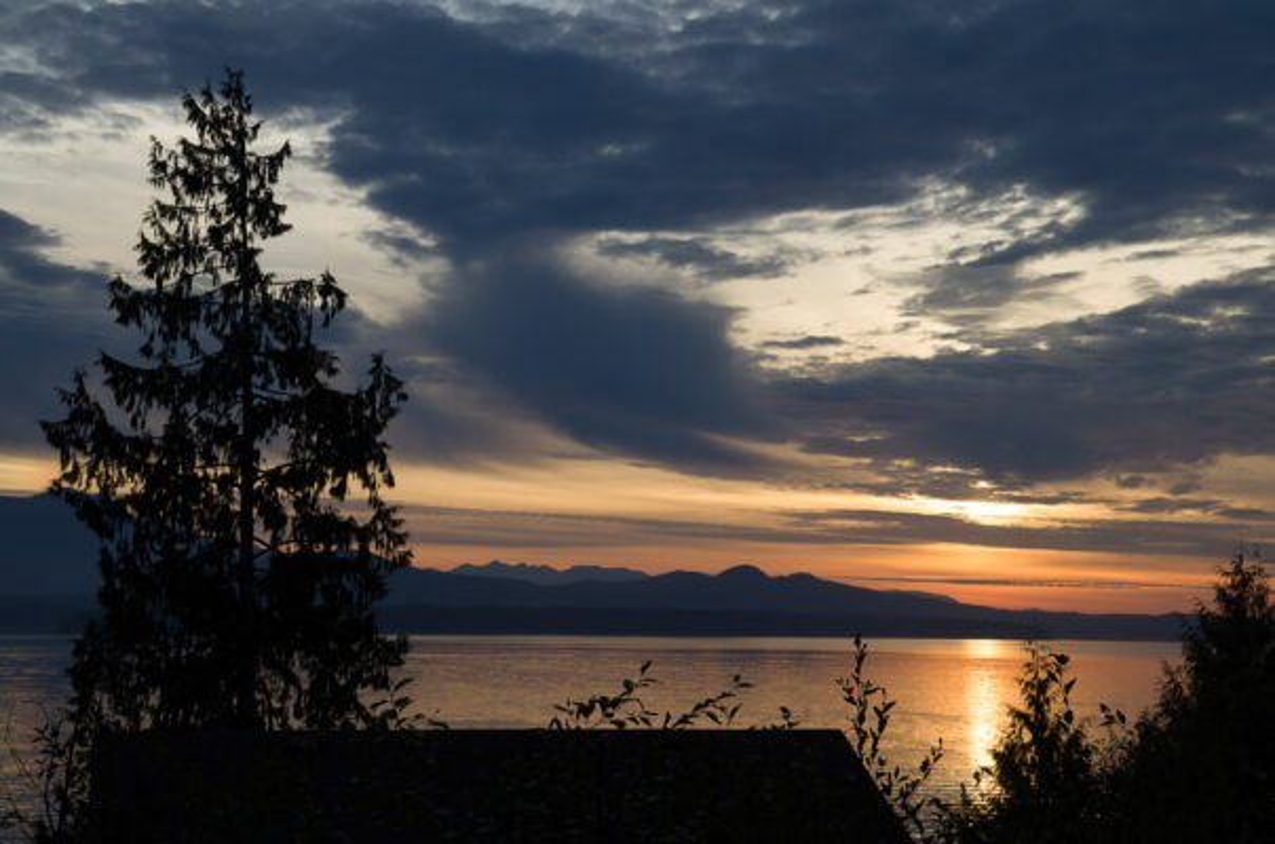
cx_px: 638
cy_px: 422
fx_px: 2545
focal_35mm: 72
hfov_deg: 28.1
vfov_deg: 18.8
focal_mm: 48
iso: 200
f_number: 11
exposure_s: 1/125
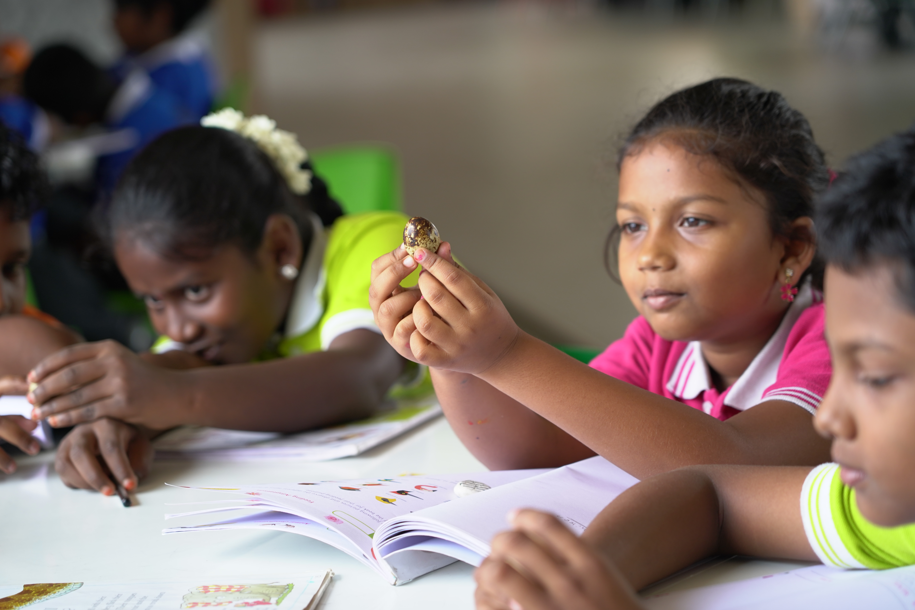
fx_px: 2669
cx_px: 458
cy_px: 305
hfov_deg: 19.5
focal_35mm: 105
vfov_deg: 13.0
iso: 400
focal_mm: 105
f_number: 4
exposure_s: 1/125
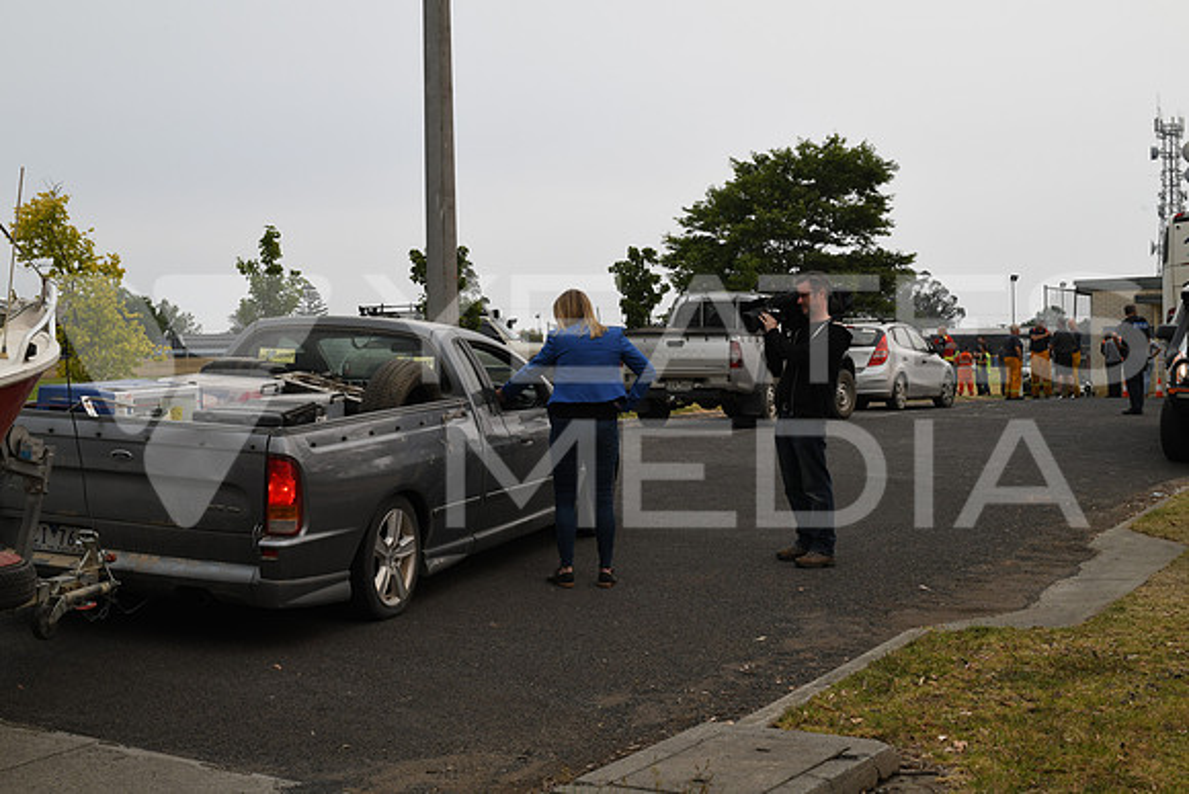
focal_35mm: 50
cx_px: 594
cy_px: 397
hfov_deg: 39.6
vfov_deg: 27.0
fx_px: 1652
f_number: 16
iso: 450
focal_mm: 50
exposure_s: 1/160
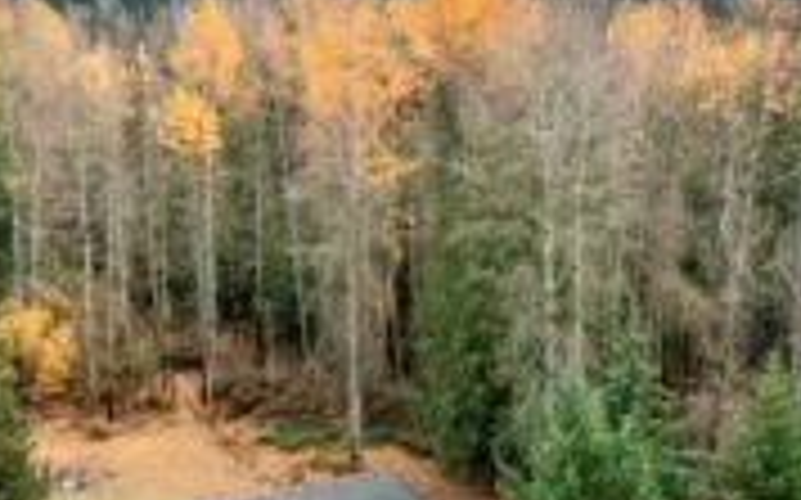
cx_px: 338
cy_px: 288
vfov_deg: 20.3
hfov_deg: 32.0
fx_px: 1396
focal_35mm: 64
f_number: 11
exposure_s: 1/120
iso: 800
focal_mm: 10.26
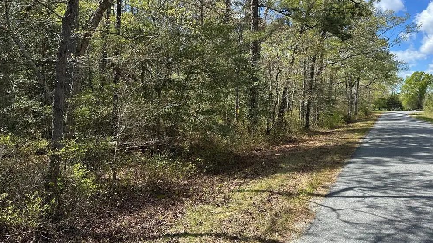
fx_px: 310
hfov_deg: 69.9
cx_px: 220
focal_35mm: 27
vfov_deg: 42.5
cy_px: 90
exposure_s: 1/1587
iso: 80
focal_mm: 6.86
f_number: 1.78
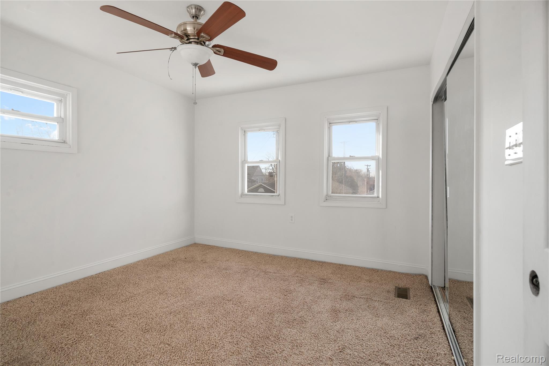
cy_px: 183
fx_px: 259
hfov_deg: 93.3
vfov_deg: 70.5
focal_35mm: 17
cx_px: 274
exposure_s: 1/40
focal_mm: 17
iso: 320
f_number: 9
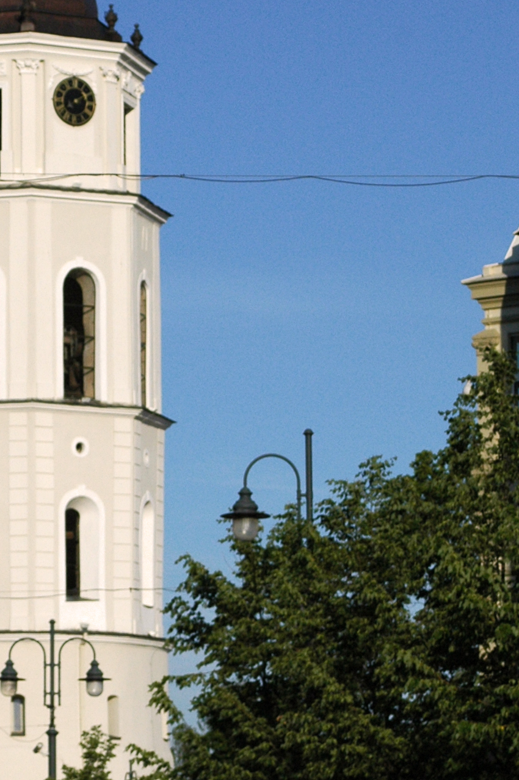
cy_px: 278
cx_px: 52
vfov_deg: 10.6
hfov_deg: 7.0
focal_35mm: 194
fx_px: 4206
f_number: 8
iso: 400
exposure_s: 1/2000
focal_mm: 55
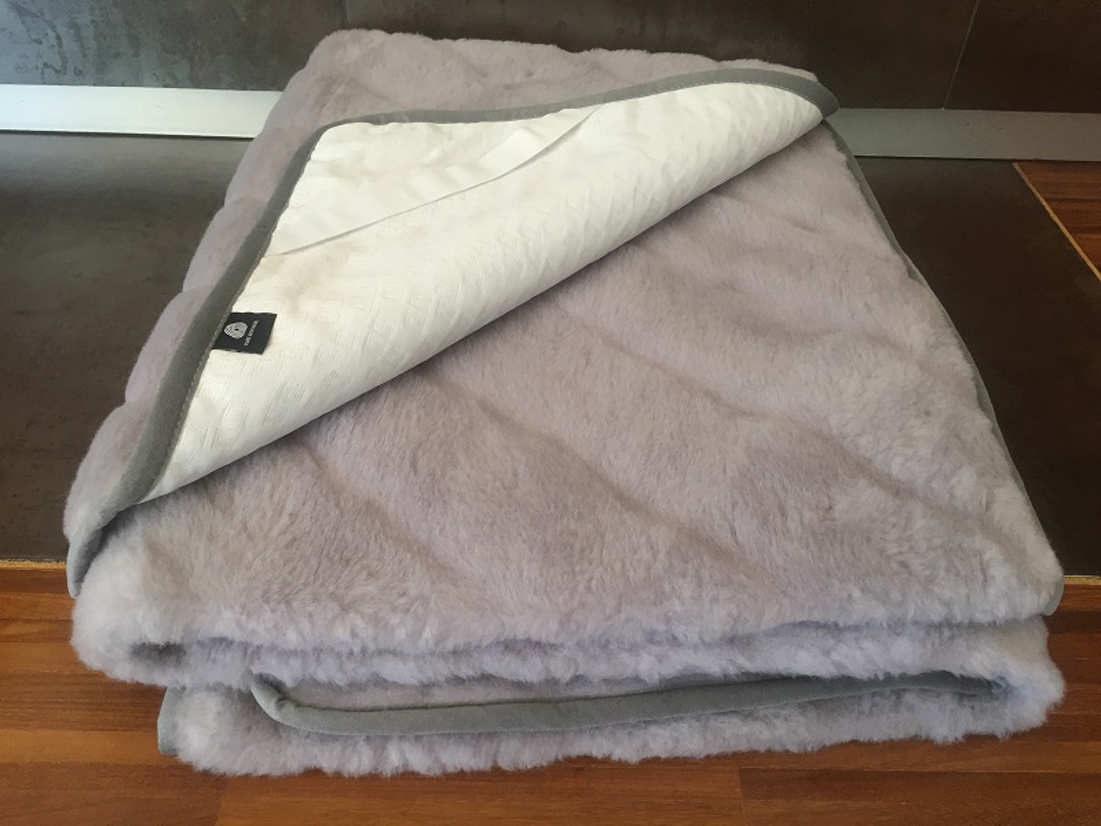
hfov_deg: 61.7
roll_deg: -3.9
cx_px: 550
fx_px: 922
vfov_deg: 48.2
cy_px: 413
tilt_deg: -42.0
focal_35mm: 29
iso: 40
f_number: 2.2
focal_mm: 4.15
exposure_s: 1/33
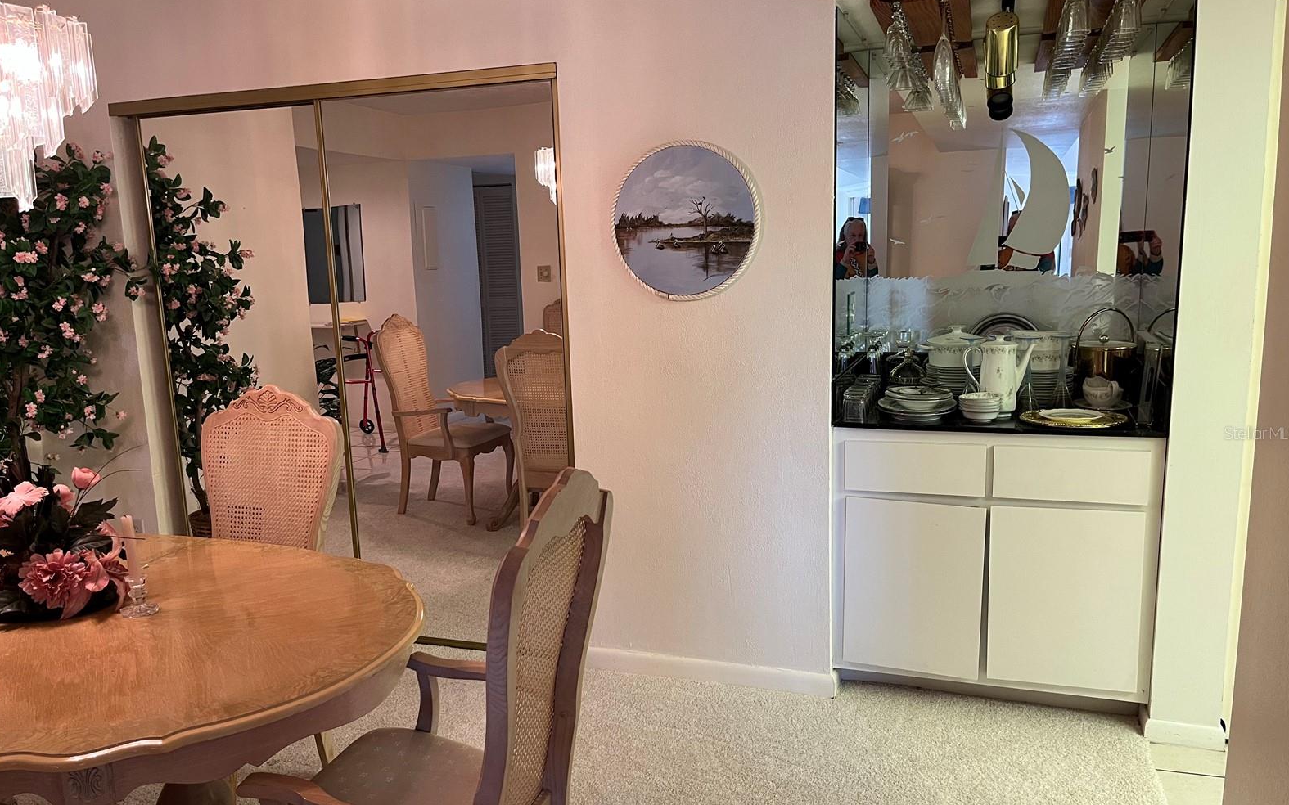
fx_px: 984
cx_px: 647
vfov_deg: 44.5
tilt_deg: -10.5
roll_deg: +1.6
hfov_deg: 66.5
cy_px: 433
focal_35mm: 28
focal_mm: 5.1
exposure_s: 1/60
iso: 160
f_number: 1.6
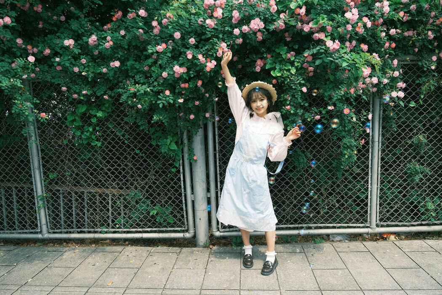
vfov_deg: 53.1
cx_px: 221
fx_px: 295
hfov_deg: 73.7
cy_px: 148
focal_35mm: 24
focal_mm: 16
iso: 160
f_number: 2.8
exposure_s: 1/1000
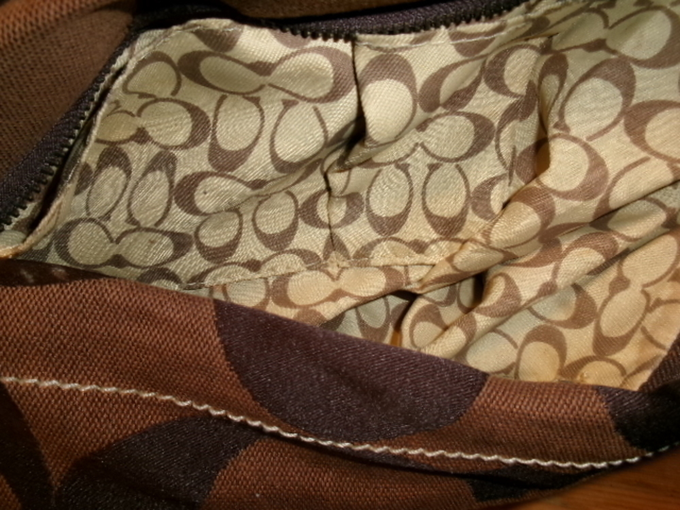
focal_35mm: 28
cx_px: 340
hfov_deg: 63.4
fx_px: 550
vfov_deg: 49.7
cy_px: 255
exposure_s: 1/34
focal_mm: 5.1
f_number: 3.9
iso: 125
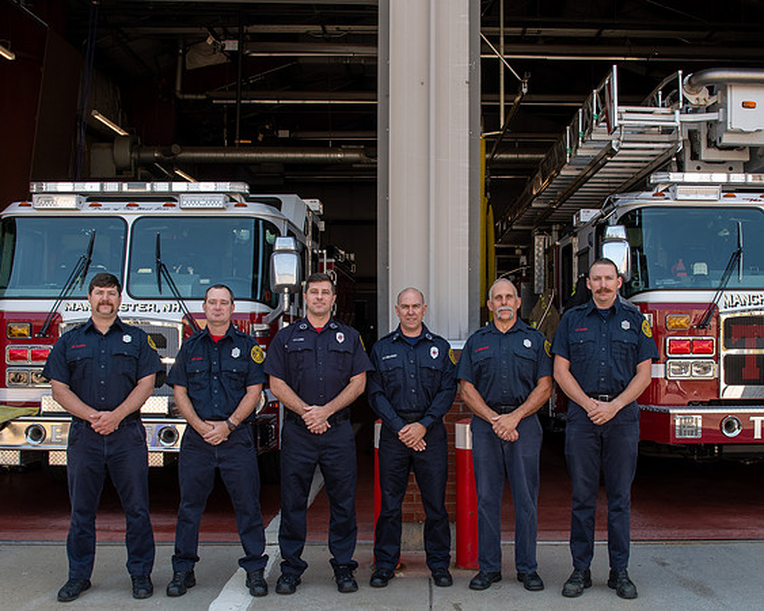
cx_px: 447
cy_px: 345
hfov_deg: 43.7
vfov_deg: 35.6
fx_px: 949
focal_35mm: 42
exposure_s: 1/80
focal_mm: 18
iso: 250
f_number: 8
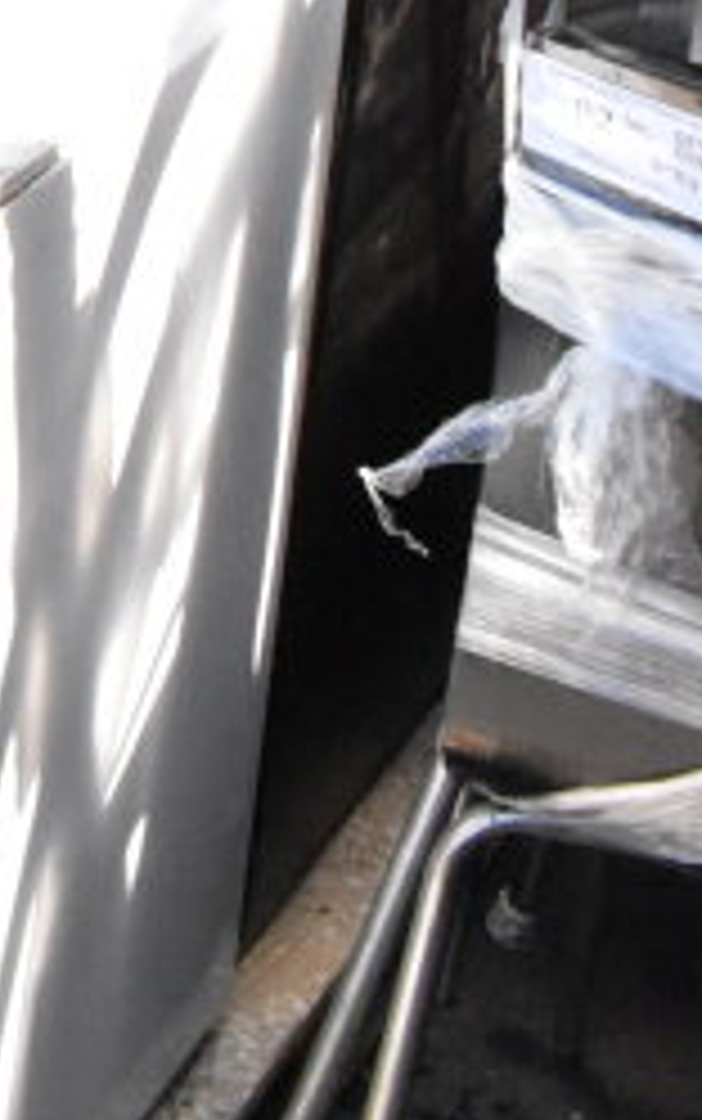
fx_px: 3086
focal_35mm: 101
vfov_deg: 17.8
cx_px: -518
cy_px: -686
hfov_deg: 12.0
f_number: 14
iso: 6400
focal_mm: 18
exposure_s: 1/800
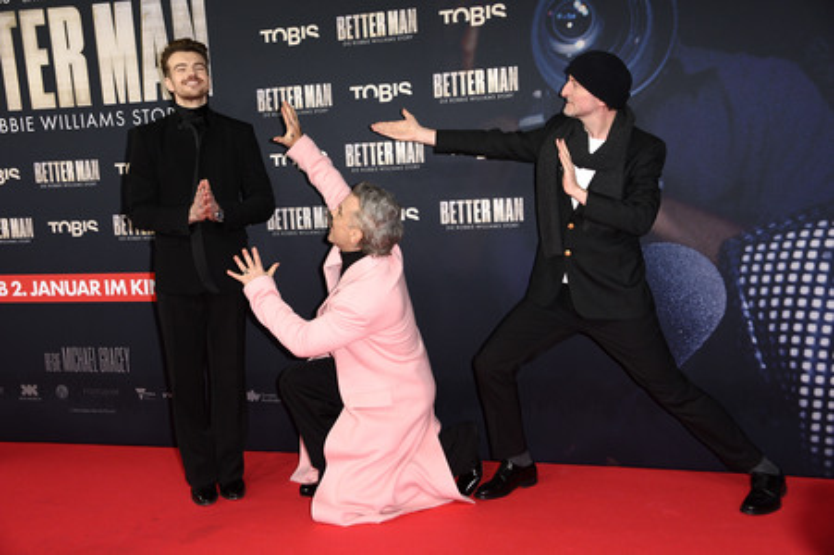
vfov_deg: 31.8
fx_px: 972
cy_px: 278
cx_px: 417
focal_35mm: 42
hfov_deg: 46.4
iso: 1000
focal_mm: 42
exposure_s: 1/250
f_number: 5.6
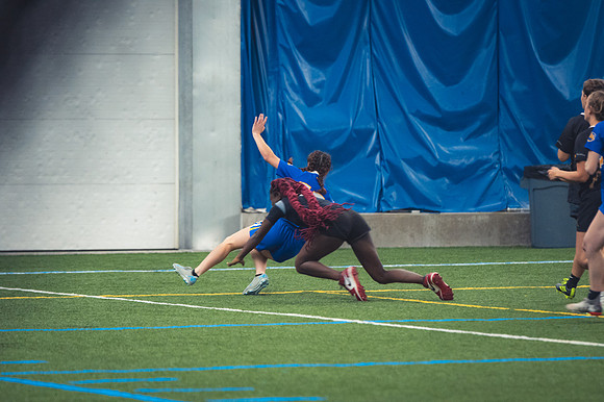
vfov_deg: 4.6
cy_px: 201
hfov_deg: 6.9
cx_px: 302
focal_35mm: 300
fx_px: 5030
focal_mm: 200
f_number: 2.8
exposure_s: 1/320
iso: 2800
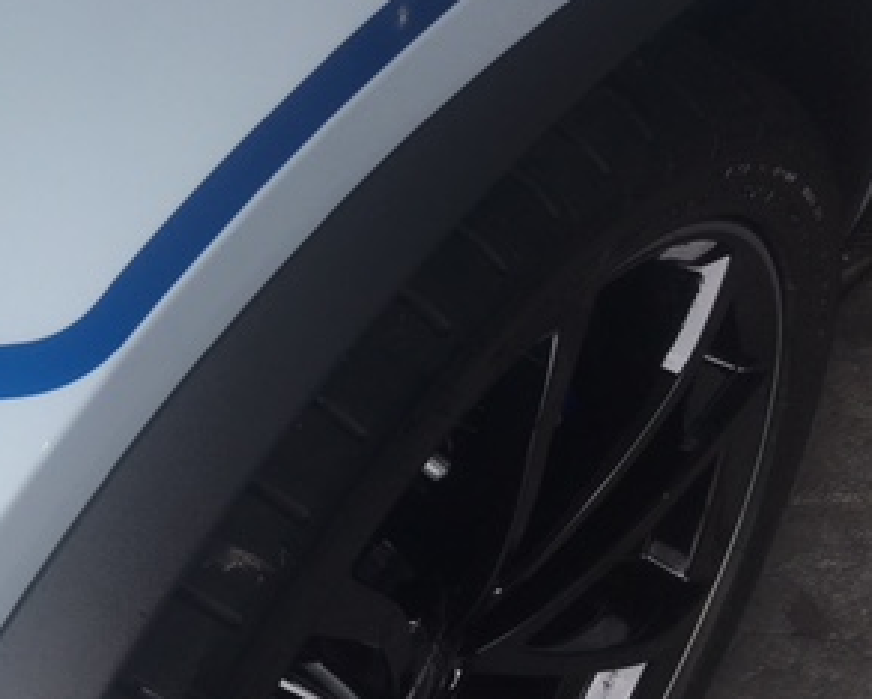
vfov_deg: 24.5
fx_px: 1601
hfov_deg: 28.5
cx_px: -9
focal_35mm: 62
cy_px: 218
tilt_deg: -51.5
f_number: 2.2
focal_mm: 4.15
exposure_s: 1/288
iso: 25
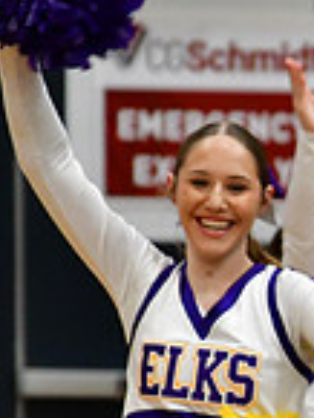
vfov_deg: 1.7
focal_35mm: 1154
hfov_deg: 1.3
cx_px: 821
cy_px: 503
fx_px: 13937
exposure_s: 1/500
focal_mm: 200
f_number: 3.5
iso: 4000
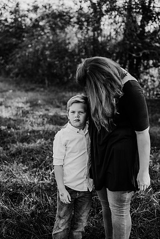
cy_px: 120
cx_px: 80
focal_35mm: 50
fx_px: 333
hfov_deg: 27.0
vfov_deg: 39.6
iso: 200
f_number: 2.8
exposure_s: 1/800
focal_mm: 50
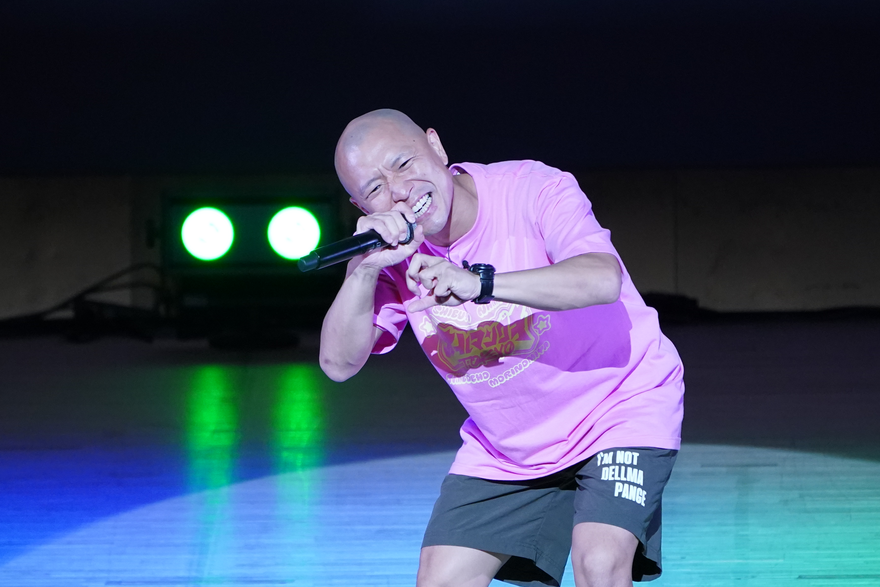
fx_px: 16620
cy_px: 302
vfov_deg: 2.0
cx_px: 445
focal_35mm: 680
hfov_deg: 3.0
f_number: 5.6
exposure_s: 1/320
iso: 5000
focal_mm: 400
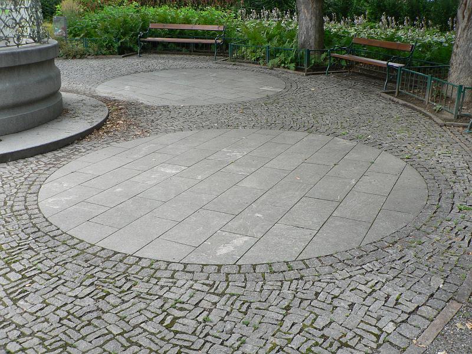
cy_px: 177
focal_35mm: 36
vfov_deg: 39.7
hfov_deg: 51.4
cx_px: 236
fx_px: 491
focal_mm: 6
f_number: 3.6
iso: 80
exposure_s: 1/100
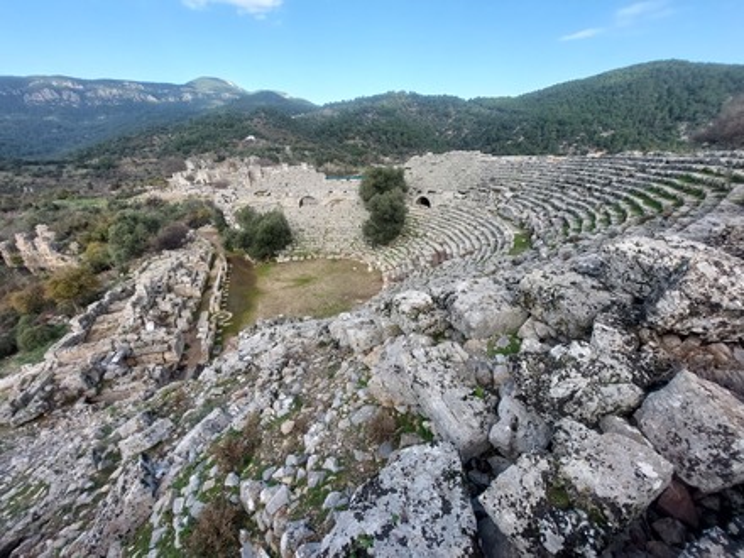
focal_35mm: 13
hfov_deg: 106.2
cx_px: 372
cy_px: 279
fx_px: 279
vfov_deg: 89.9
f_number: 2.2
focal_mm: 1.74
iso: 50
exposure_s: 1/596
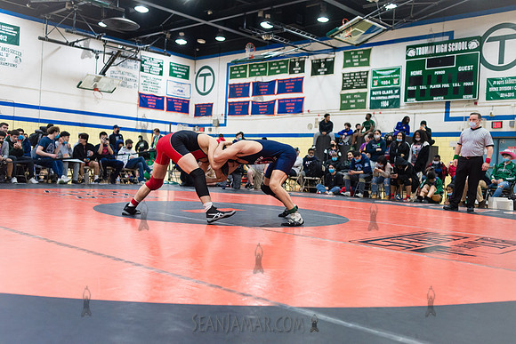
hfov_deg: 54.4
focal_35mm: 35
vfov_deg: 37.9
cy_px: 172
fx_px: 502
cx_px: 258
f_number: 3.5
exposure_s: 1/400
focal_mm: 35
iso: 4000
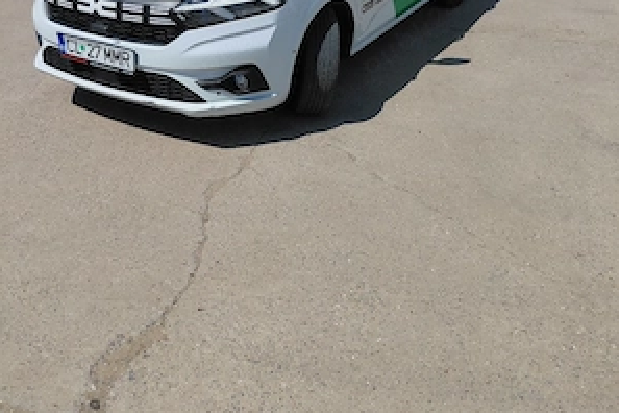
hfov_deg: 54.4
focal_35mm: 35
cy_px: 50
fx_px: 602
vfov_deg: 35.8
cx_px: 308
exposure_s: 1/10000
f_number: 1.8
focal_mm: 4.69
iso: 50
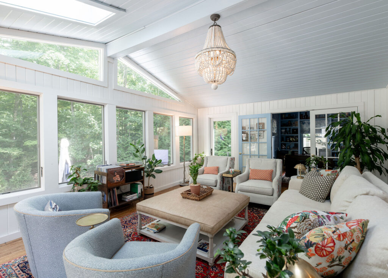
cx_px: 195
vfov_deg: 72.0
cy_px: 139
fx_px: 191
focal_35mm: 17
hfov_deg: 90.9
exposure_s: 1/25
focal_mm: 16
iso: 200
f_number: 5.6
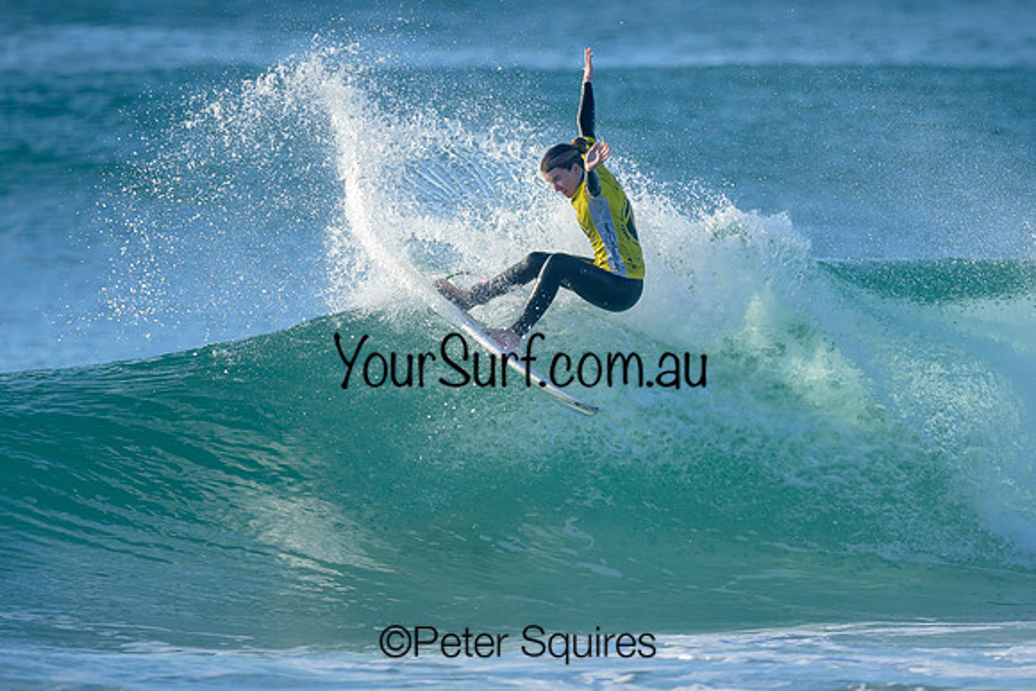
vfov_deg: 1.3
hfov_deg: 1.9
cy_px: 373
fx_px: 31608
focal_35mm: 1098
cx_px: 526
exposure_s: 1/2000
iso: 500
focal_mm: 800
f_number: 6.3
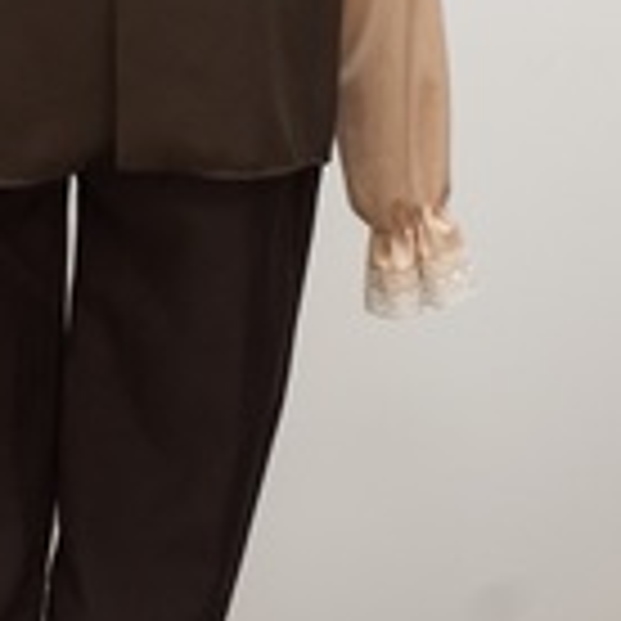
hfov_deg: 11.0
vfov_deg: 10.9
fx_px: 3207
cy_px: -90
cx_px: 86
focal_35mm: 158
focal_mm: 38
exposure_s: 1/100
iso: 1600
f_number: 5.6
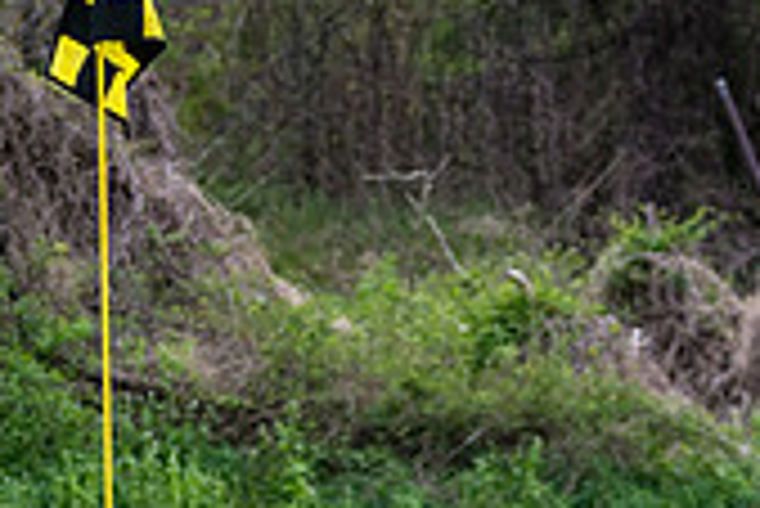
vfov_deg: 2.8
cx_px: 136
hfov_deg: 4.2
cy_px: 500
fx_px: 10332
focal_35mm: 489
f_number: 3.5
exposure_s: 1/2000
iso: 400
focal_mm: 120
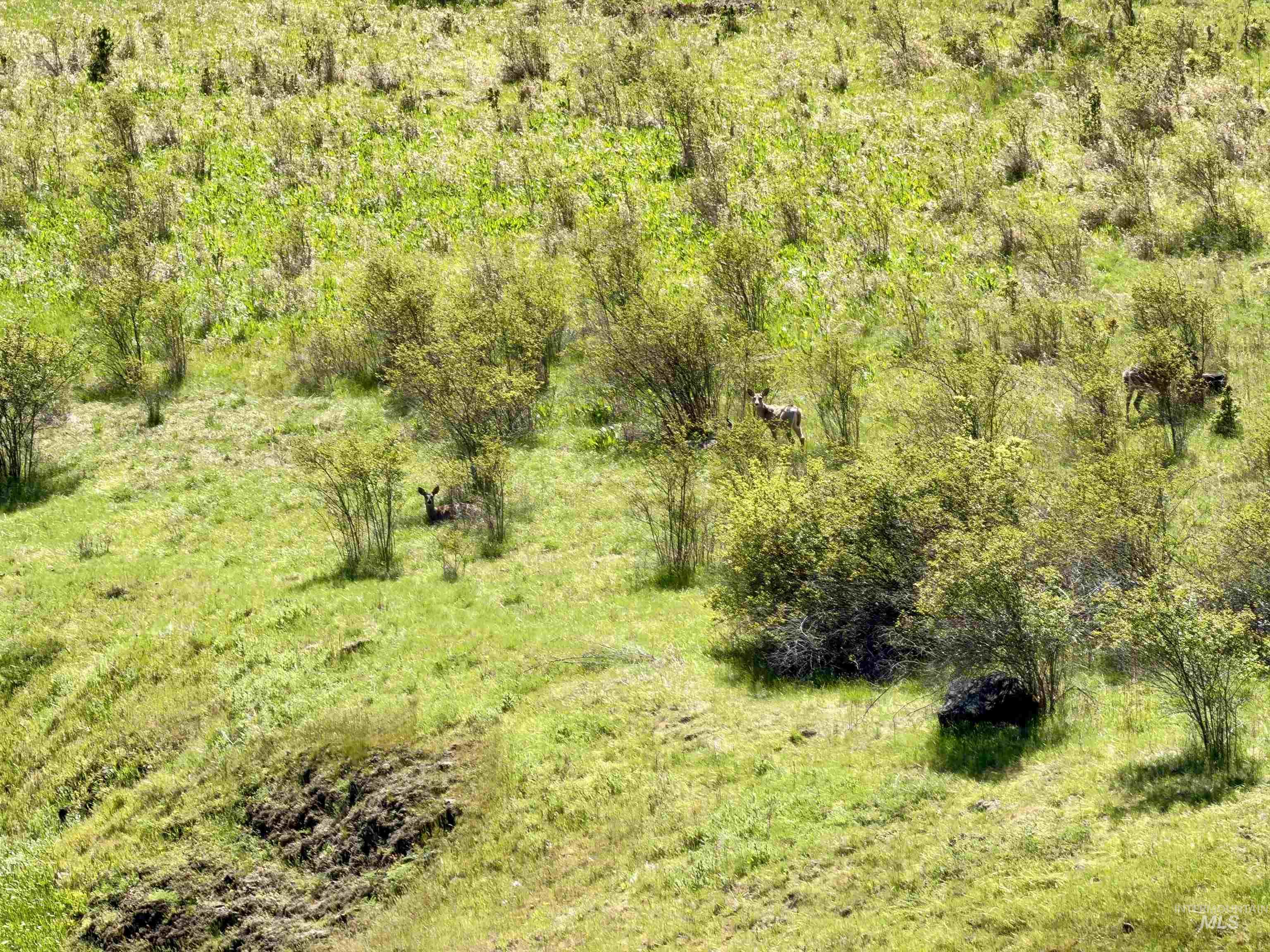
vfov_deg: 7.4
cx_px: 635
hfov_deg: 9.9
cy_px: 476
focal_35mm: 200
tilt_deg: -7.8
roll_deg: +2.7
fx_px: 7338
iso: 50
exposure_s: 1/590
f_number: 2.8
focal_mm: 16.89
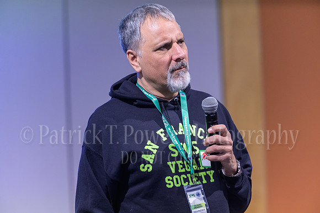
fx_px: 2487
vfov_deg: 4.9
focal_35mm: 280
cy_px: 106
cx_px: 160
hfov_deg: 7.4
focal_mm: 280
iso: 4000
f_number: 4
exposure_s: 1/320
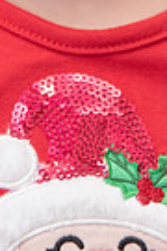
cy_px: -80
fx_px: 1621
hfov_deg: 5.9
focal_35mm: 233
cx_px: 85
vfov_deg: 8.7
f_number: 2.8
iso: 500
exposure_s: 1/200
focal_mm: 70
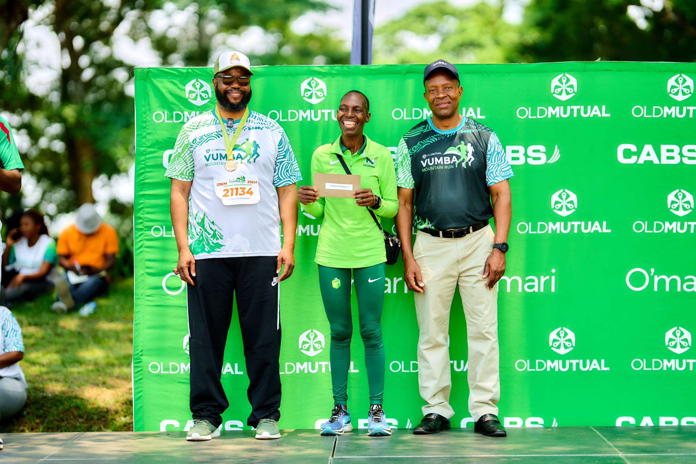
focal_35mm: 105
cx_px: 348
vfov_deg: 13.0
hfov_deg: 19.5
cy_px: 232
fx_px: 2030
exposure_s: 1/1250
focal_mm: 105
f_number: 1.6
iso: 100
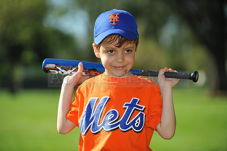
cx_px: 114
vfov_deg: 6.9
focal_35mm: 200
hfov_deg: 10.3
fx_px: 1260
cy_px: 76
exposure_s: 1/1250
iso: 200
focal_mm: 200
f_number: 4
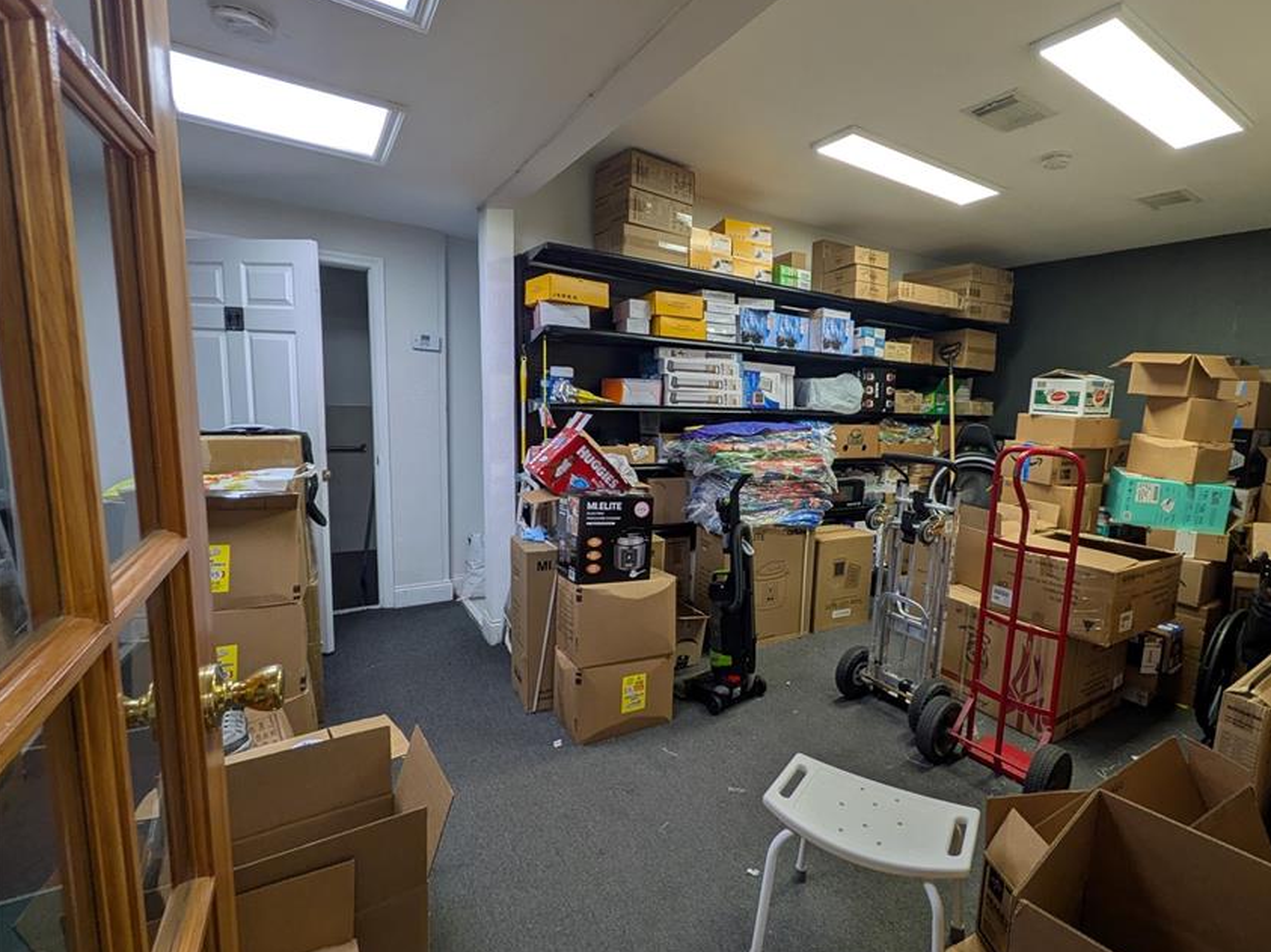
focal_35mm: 17
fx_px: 624
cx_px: 764
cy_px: 487
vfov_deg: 74.7
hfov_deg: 89.8
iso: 78
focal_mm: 1.83
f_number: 2.2
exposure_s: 1/60
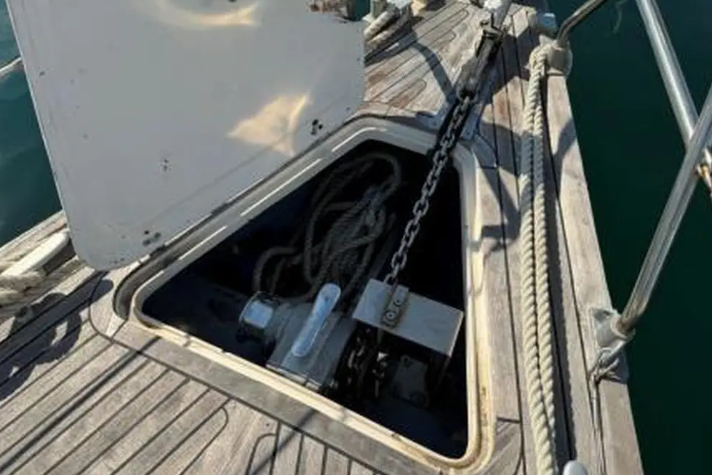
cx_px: 357
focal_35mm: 26
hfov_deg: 69.4
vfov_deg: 49.5
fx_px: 514
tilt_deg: -51.9
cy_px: 225
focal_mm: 6.86
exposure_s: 1/5814
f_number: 1.78
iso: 80
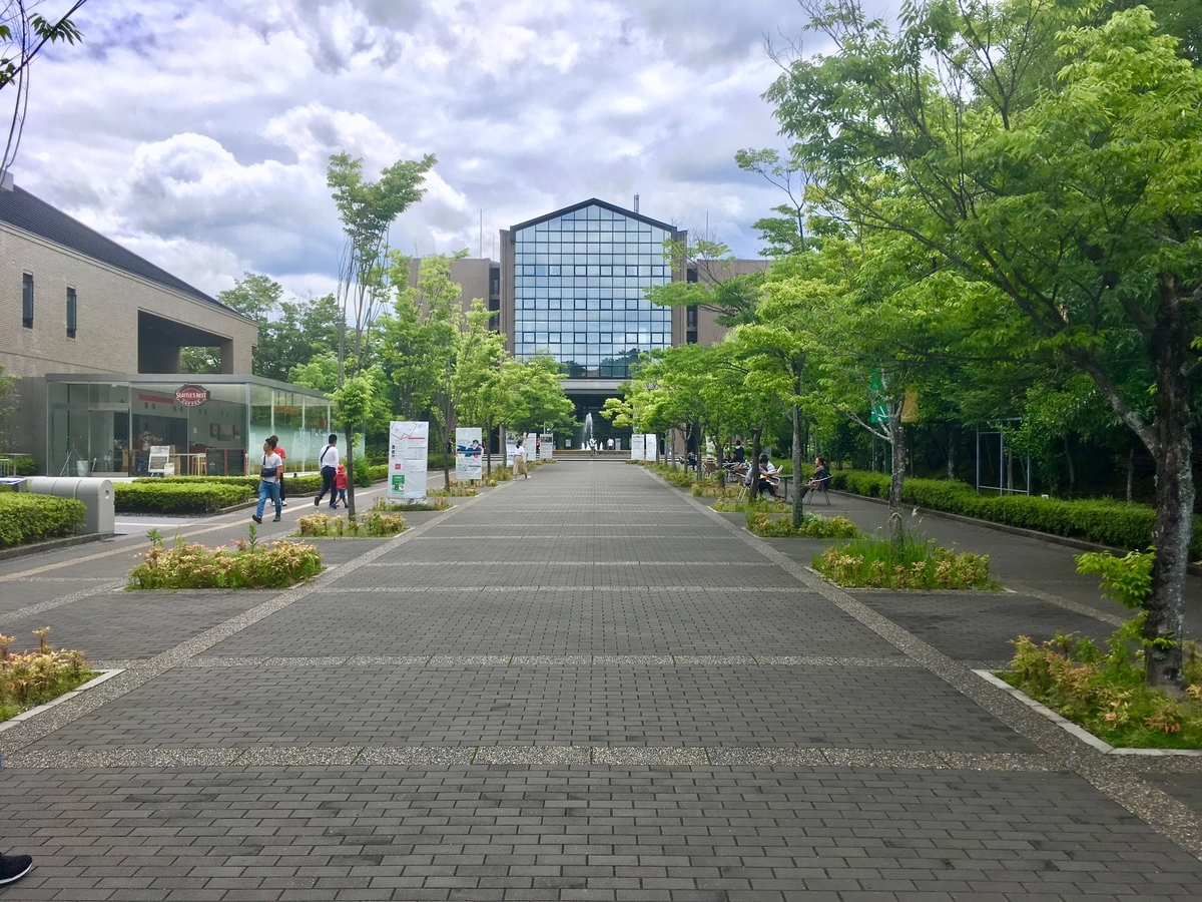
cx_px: 601
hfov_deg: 61.7
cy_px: 451
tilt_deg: +3.4
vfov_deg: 48.2
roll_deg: +0.0
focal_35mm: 29
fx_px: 1007
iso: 25
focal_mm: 4.15
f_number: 2.2
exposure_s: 1/1040
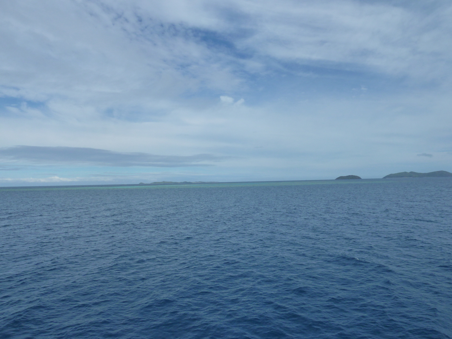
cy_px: 170
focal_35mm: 25
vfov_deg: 54.9
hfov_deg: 69.4
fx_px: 326
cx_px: 226
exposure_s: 1/640
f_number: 5.6
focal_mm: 4.1
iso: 125
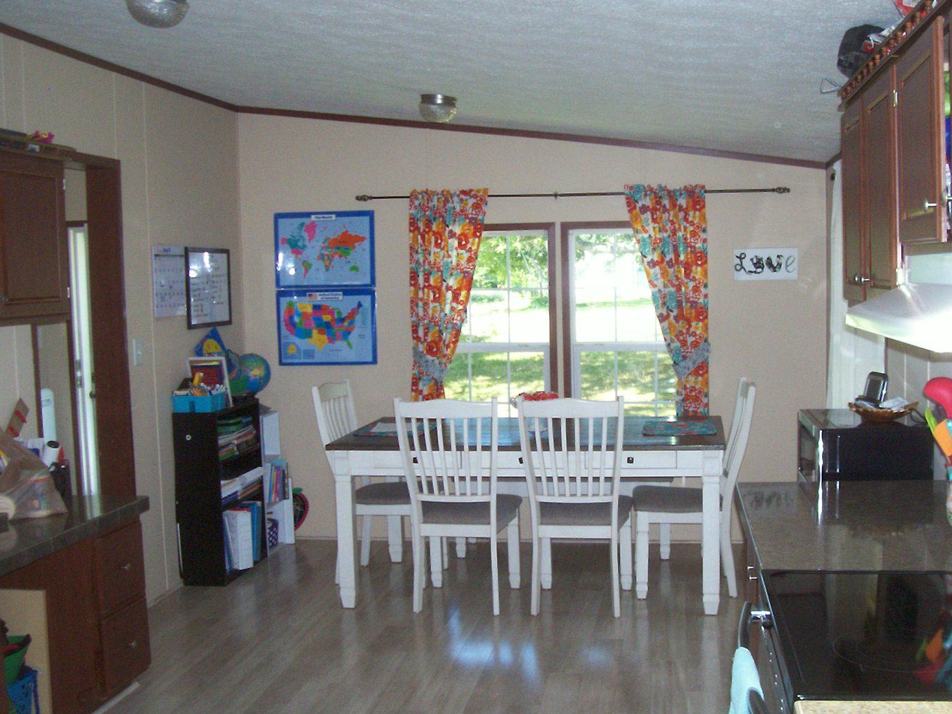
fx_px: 1155
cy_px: 375
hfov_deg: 44.6
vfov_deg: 34.3
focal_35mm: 42
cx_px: 568
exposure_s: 1/112
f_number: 2.7
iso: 140
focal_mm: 5.6
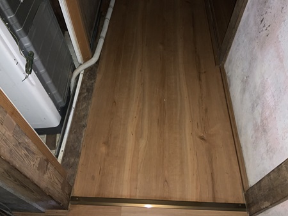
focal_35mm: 29
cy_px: 108
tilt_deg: -55.8
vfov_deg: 48.3
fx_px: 241
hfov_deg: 61.6
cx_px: 144
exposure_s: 1/25
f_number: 1.8
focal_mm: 3
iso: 64
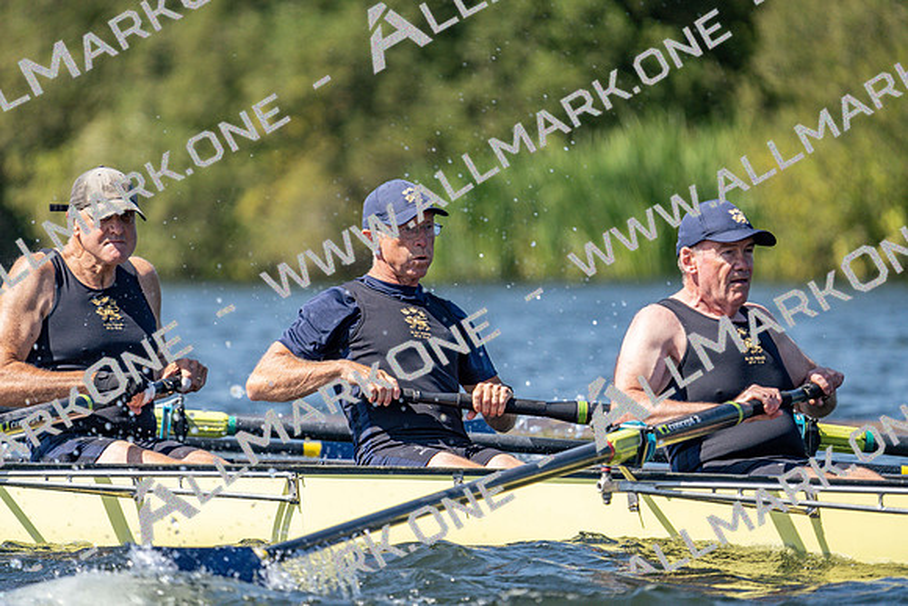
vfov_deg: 3.0
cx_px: 454
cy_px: 303
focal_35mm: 463
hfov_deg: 4.5
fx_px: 11680
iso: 400
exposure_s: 1/2000
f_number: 6.3
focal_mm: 463
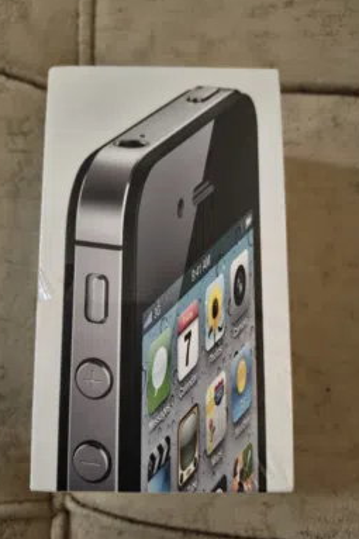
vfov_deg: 71.5
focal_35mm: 25
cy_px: 272
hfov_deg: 51.1
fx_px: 374
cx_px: 159
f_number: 1.8
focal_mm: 5.56
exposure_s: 1/24
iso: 2452
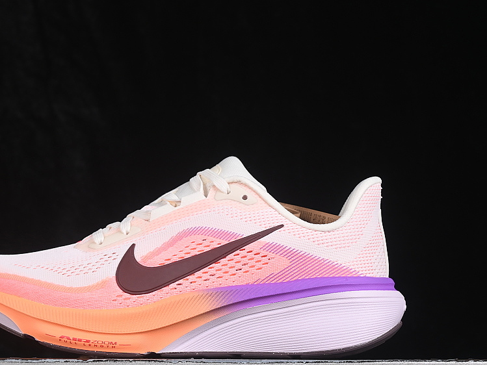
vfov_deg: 14.2
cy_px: 214
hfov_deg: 18.9
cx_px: 185
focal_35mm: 104
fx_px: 1463
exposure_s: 1/80
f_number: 8
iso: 160
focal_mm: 50
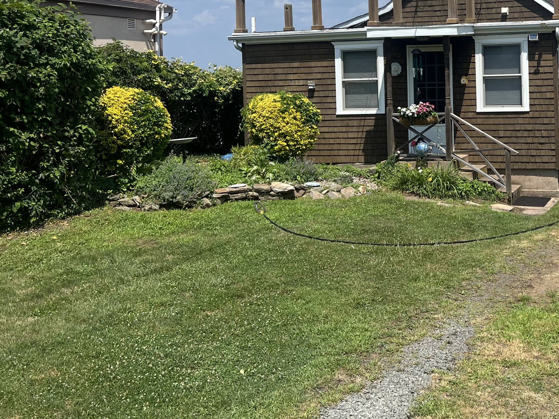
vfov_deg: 30.7
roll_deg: +0.3
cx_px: 478
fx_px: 743
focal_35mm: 46
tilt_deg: -1.7
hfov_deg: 39.0
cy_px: 82
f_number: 1.5
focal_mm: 5.7
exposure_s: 1/5076
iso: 50
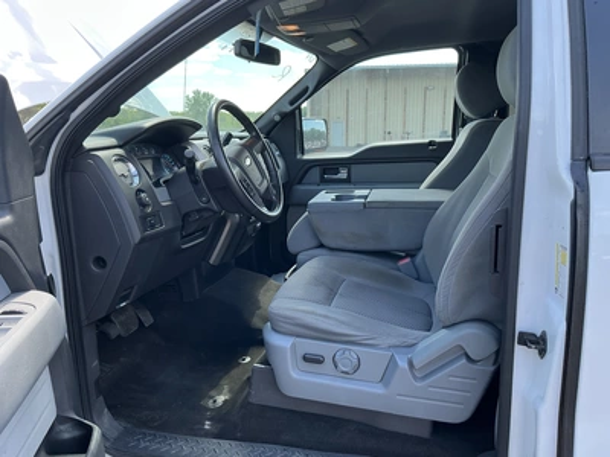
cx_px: 305
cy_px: 228
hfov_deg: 63.4
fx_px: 493
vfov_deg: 49.7
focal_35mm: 28
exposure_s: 1/141
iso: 20
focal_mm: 3
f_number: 1.8
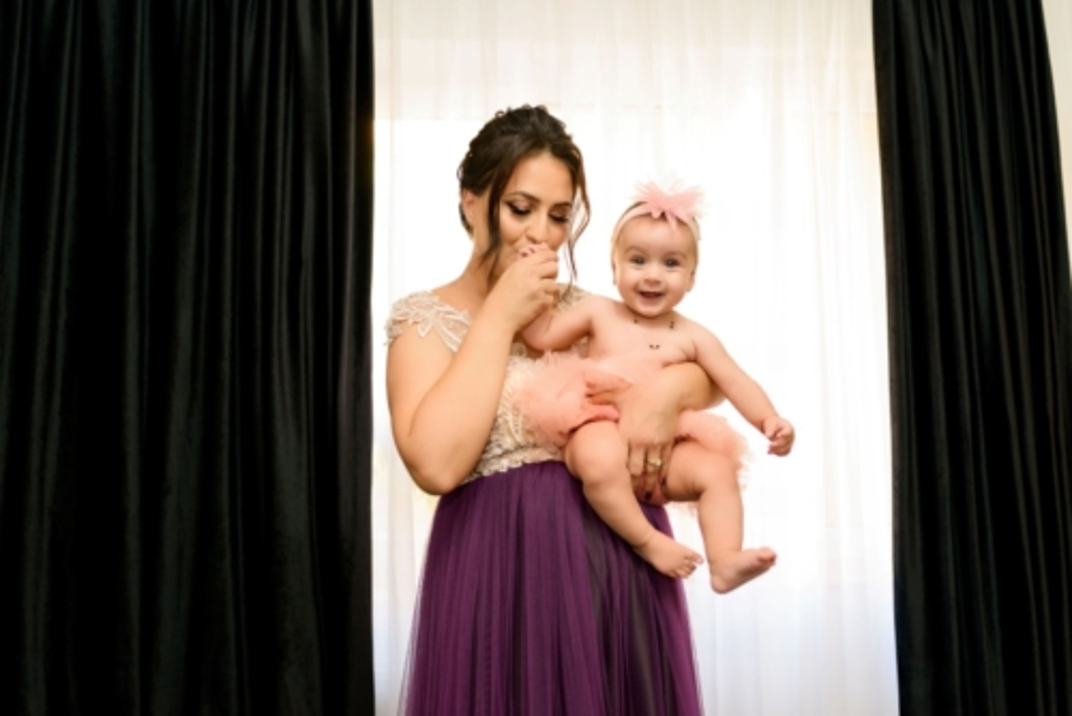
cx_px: 536
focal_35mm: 35
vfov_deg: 37.9
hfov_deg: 54.4
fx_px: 1043
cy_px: 358
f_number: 2.8
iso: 1600
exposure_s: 1/200
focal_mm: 35
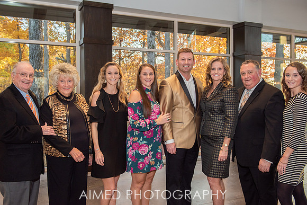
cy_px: 100
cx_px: 150
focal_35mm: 34
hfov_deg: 55.8
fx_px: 290
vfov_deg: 38.9
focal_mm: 32
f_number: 4
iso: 640
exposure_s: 1/250
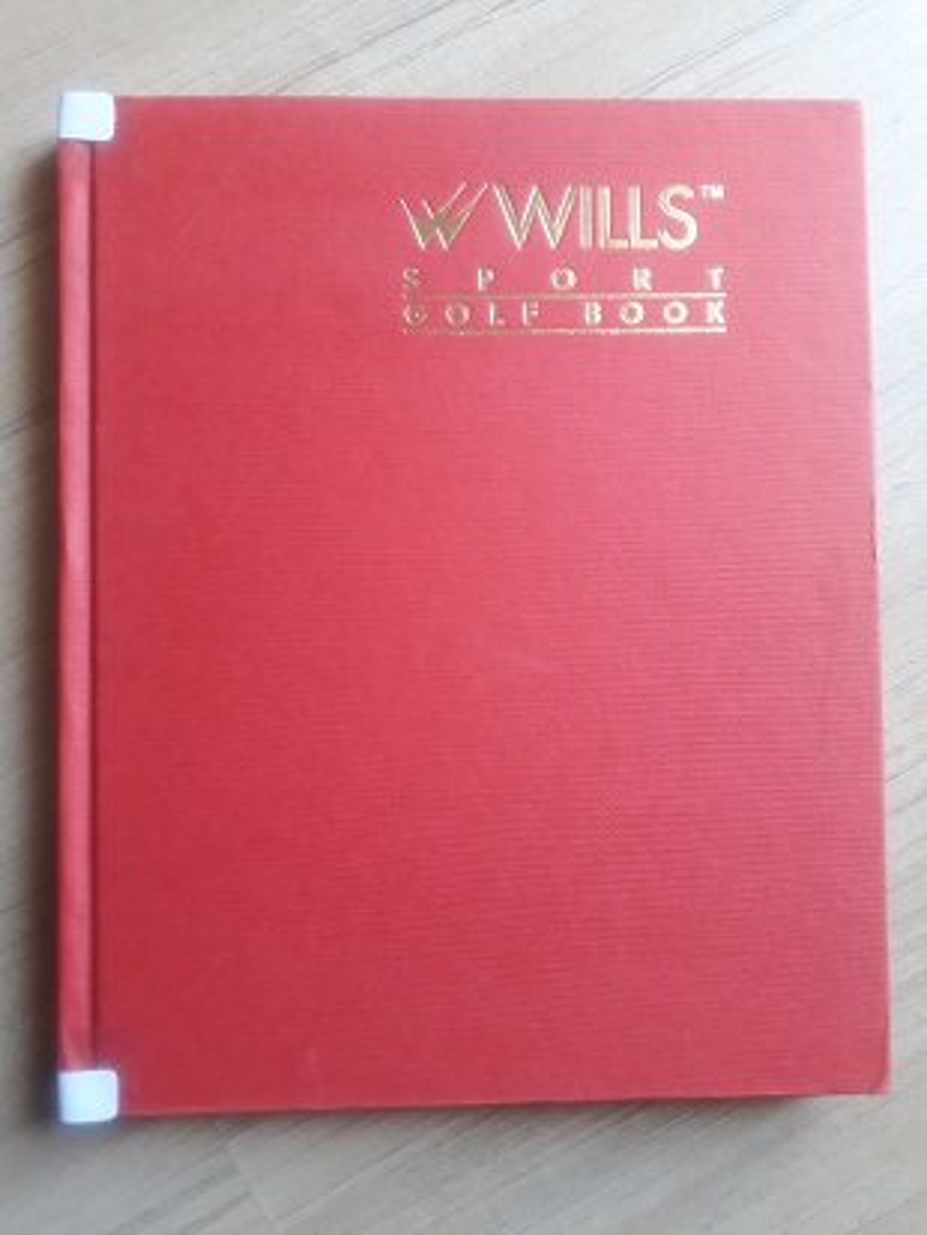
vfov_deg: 65.3
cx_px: 464
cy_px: 618
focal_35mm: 27
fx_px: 964
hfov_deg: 51.4
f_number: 1.9
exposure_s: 1/33
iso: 40
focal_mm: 3.6
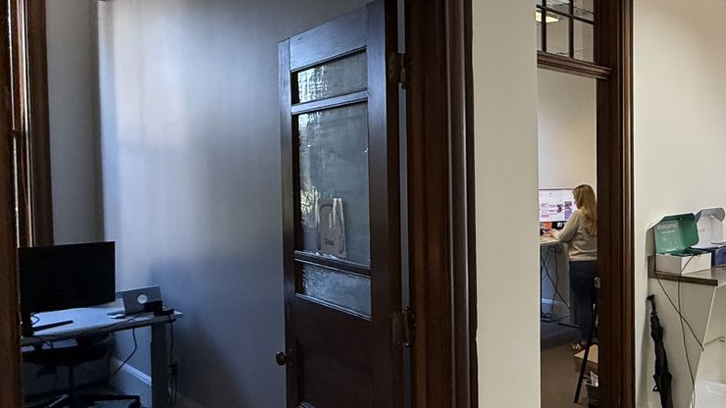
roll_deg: +0.1
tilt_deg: -1.5
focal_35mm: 33
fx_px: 635
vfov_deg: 35.6
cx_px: 623
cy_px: 195
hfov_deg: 53.7
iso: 200
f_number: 2.2
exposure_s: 1/120
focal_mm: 2.22
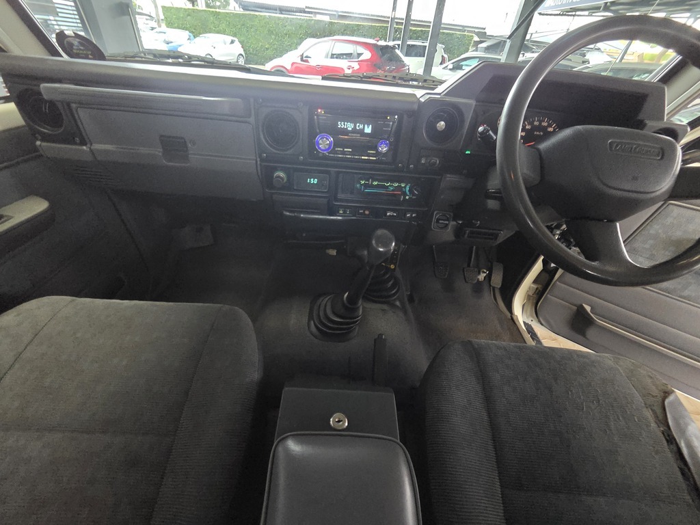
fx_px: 263
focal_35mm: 13
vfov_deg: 89.9
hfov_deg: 106.2
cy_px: 262
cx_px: 350
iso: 1600
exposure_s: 1/25
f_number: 2.2
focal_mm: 2.2
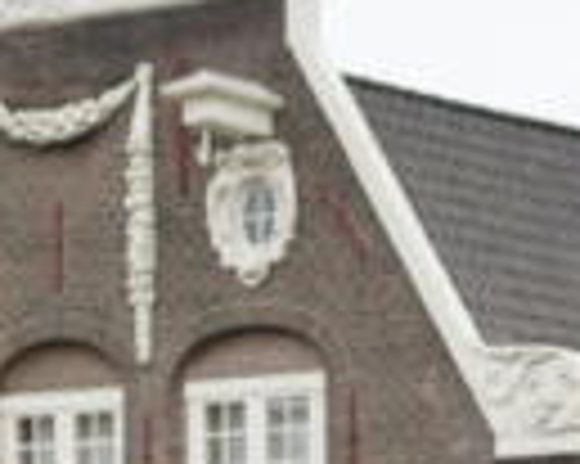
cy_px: 592
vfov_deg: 8.4
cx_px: 396
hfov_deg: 10.6
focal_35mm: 182
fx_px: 3122
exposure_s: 1/60
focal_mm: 50
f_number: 3.5
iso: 250
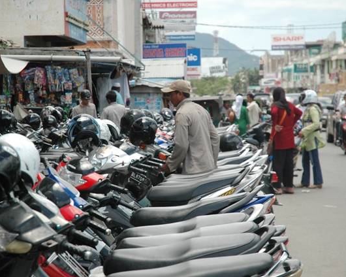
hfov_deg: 16.2
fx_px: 1219
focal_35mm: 119
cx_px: 155
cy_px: 138
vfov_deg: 13.0
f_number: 4.5
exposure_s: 1/1000
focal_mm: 70
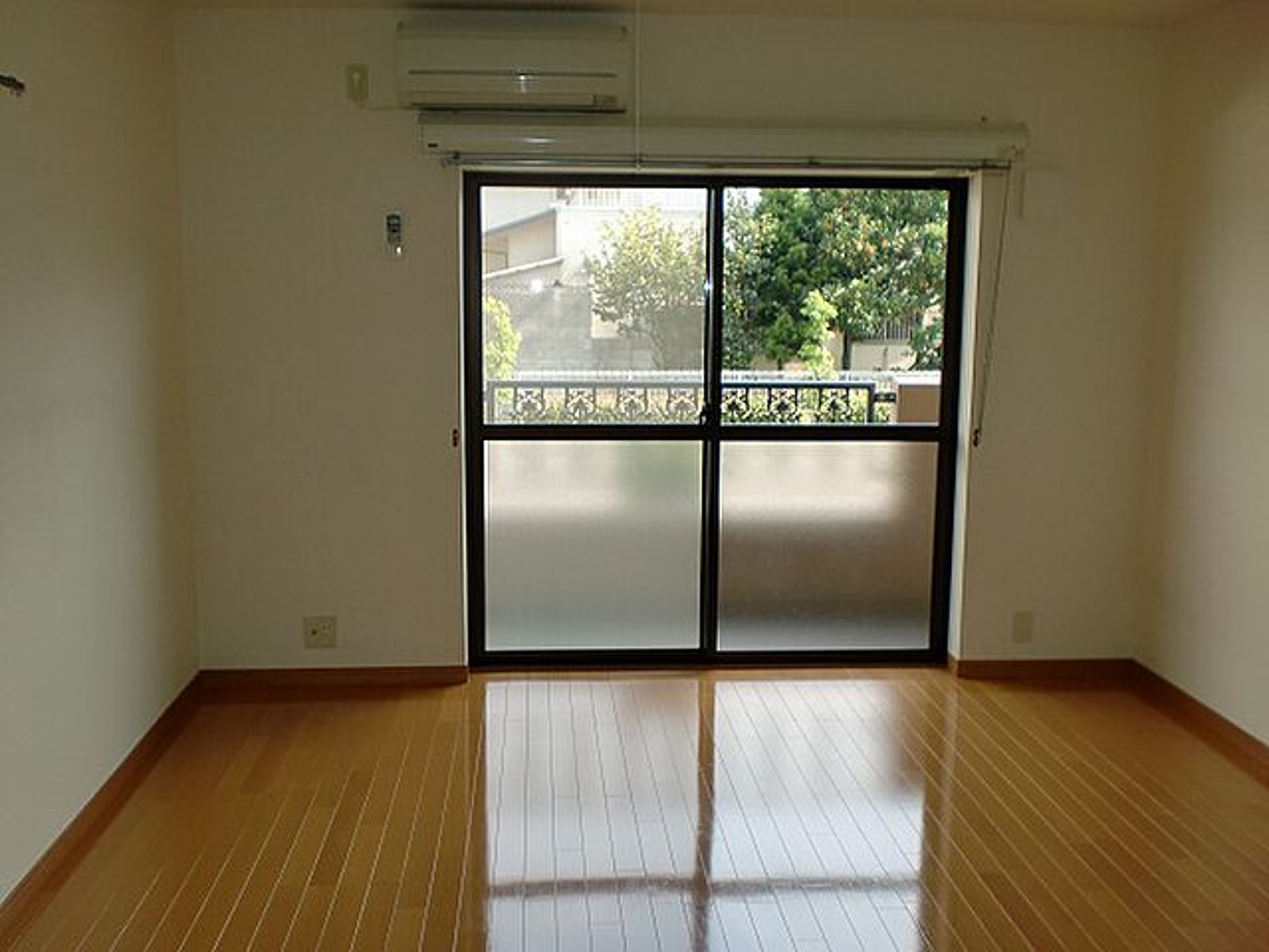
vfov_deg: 40.7
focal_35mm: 35
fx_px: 1283
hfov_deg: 52.6
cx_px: 634
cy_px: 476
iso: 64
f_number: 3.1
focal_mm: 6.3
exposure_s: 1/100
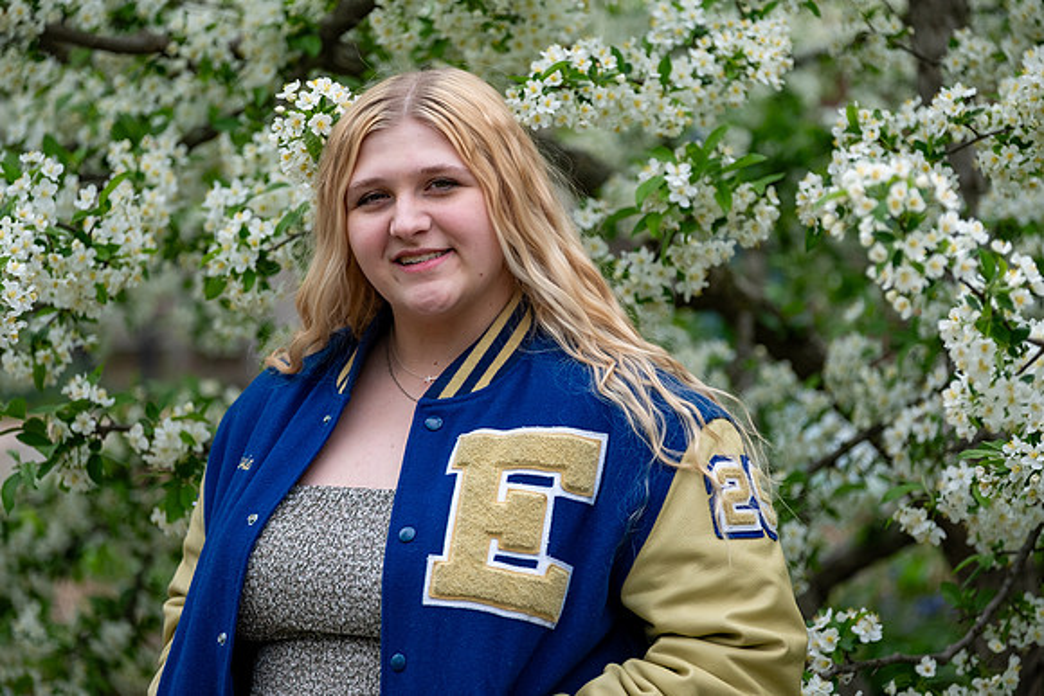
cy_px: 348
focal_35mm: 173
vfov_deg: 7.9
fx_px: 5018
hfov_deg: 11.9
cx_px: 522
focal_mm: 115
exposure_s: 1/500
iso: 250
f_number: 2.8
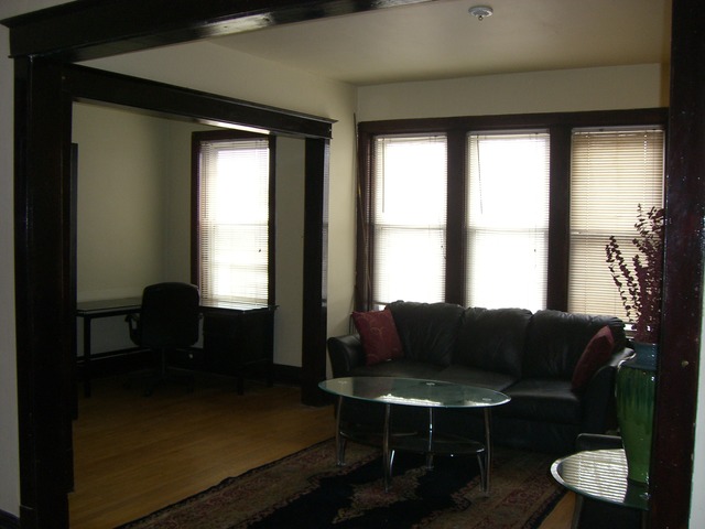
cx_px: 352
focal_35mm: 38
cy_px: 264
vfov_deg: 37.7
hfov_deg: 49.0
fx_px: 774
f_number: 2.7
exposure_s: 1/60
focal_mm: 6.2
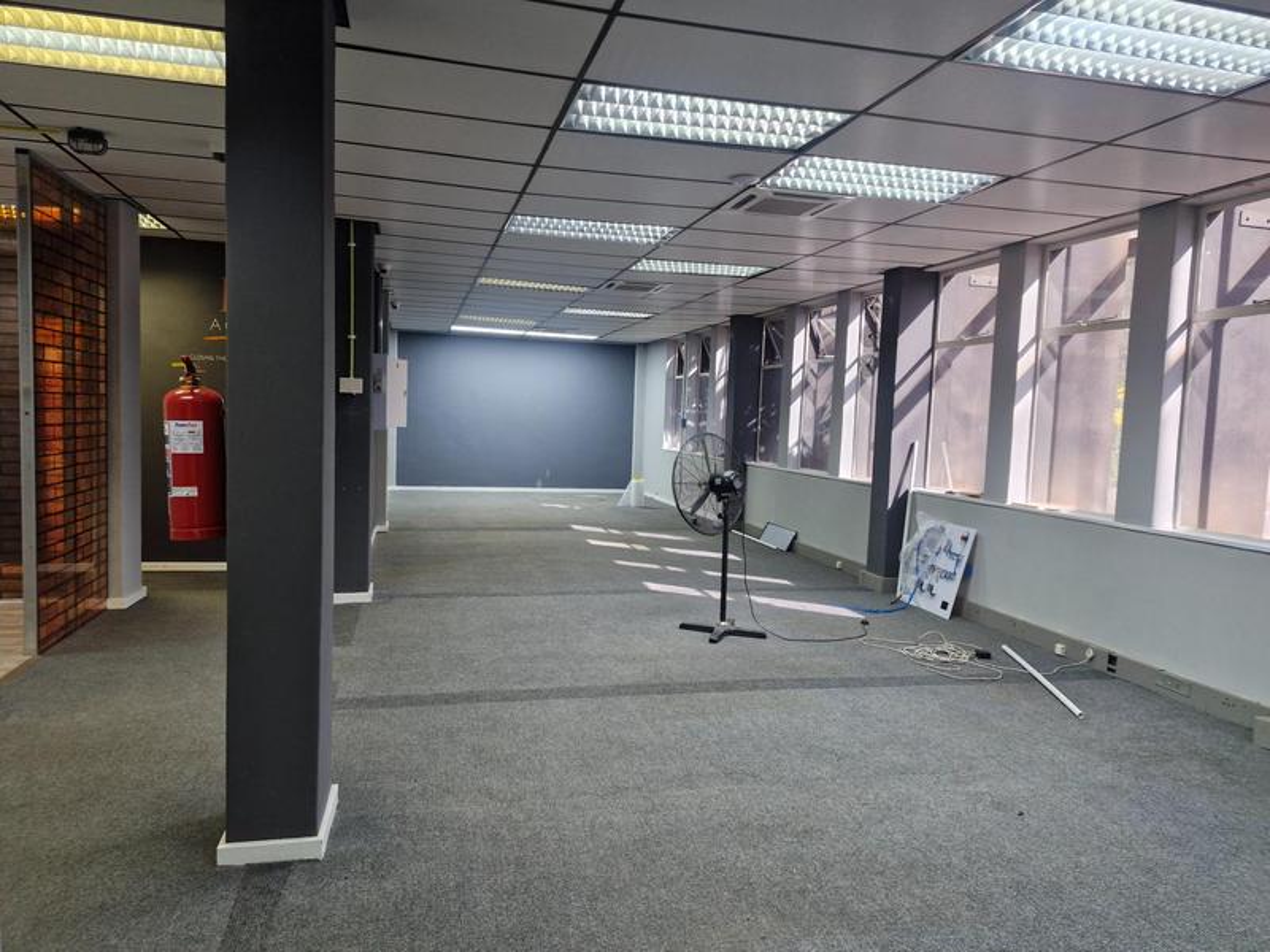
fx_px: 844
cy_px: 476
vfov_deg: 58.9
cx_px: 635
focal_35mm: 23
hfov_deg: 73.9
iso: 250
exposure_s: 1/100
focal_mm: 5.54
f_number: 1.8
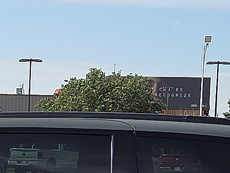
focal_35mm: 172
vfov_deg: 8.4
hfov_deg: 11.3
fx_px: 1143
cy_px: 265
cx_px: -38
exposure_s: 1/5000
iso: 77
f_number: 1.8
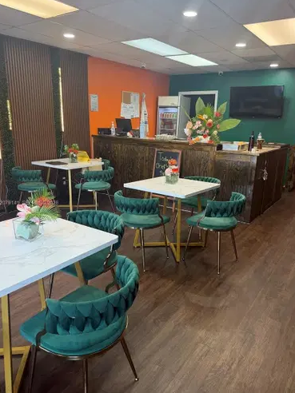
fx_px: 295
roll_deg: -2.8
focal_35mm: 26
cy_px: 203
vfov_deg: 67.3
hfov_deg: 53.1
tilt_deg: -15.6
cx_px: 153
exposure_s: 1/120
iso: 250
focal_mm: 6.76
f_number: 1.78
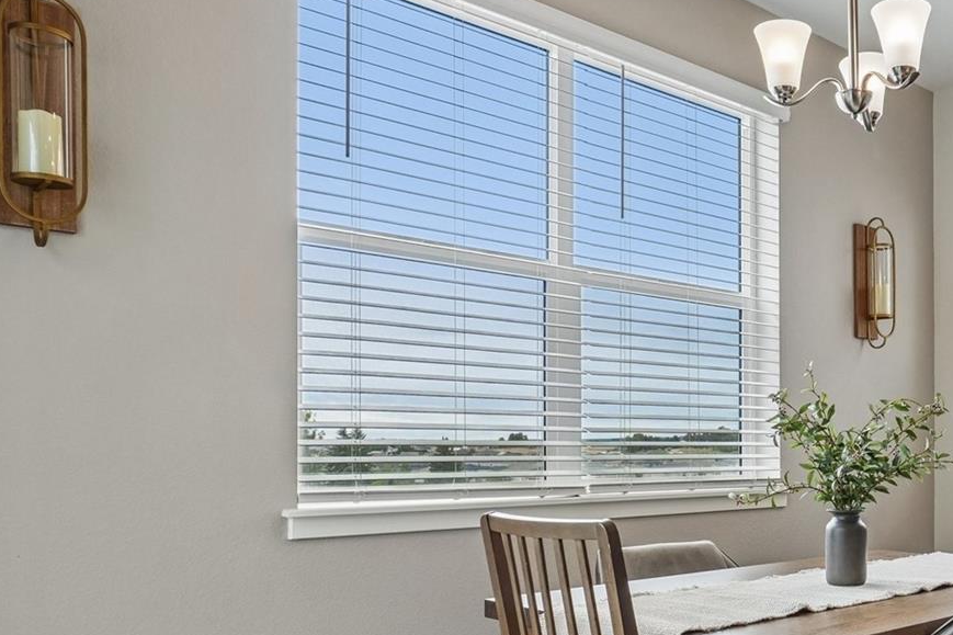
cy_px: 464
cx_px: 801
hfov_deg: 49.2
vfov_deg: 36.2
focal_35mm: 36
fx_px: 951
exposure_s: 1/80
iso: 400
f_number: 8
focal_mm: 13
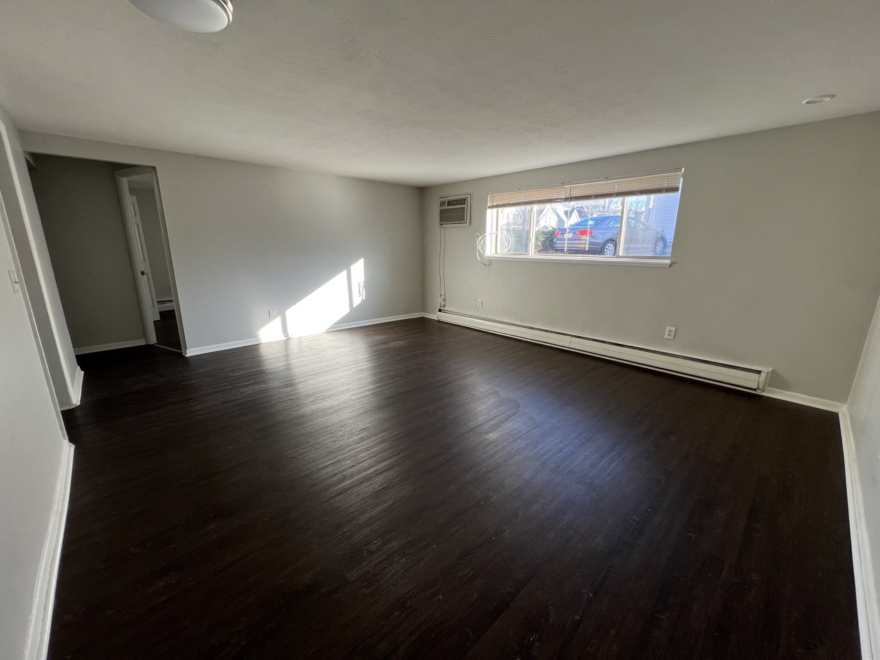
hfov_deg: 106.2
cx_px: 440
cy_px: 330
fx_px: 330
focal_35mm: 13
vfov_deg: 89.9
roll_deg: +0.5
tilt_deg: -13.6
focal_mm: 1.57
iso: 50
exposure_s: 1/99
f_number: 1.8
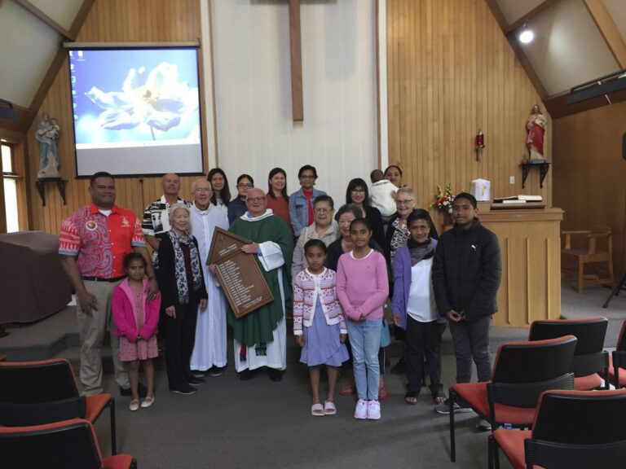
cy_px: 234
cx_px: 313
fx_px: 524
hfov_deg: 61.7
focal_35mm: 29
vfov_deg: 48.2
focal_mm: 4.15
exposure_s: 1/33
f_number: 2.2
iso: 160
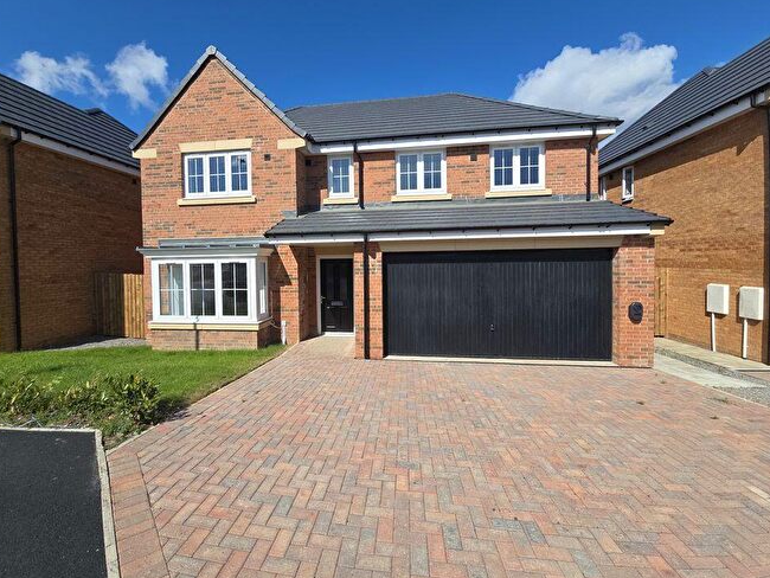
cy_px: 275
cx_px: 359
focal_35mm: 14
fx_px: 312
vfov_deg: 85.7
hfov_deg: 101.9
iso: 50
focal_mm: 2.2
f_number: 2.2
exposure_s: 1/2650
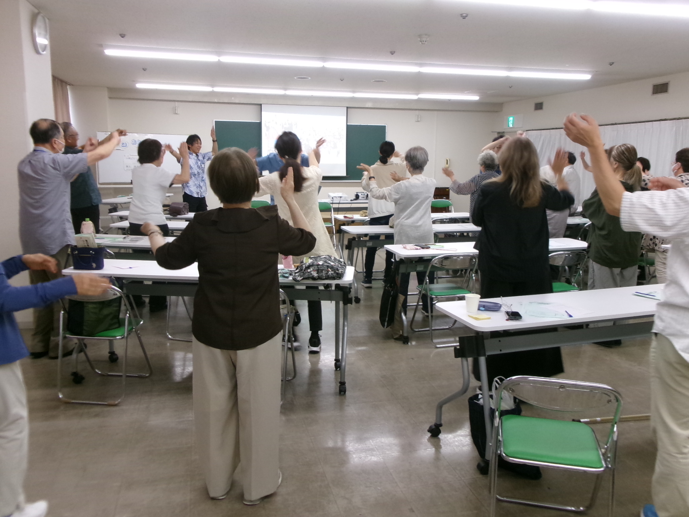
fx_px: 557
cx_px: 344
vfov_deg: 49.7
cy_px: 258
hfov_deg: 63.4
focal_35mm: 28
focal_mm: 5.1
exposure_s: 1/34
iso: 244
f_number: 3.9
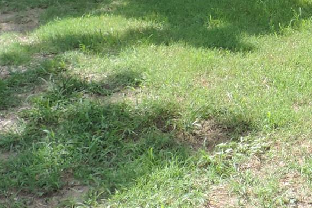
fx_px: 771
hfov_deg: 21.2
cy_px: 17
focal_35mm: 89
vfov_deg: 15.2
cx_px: 379
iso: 80
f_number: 7.4
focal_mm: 4.3
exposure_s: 1/60
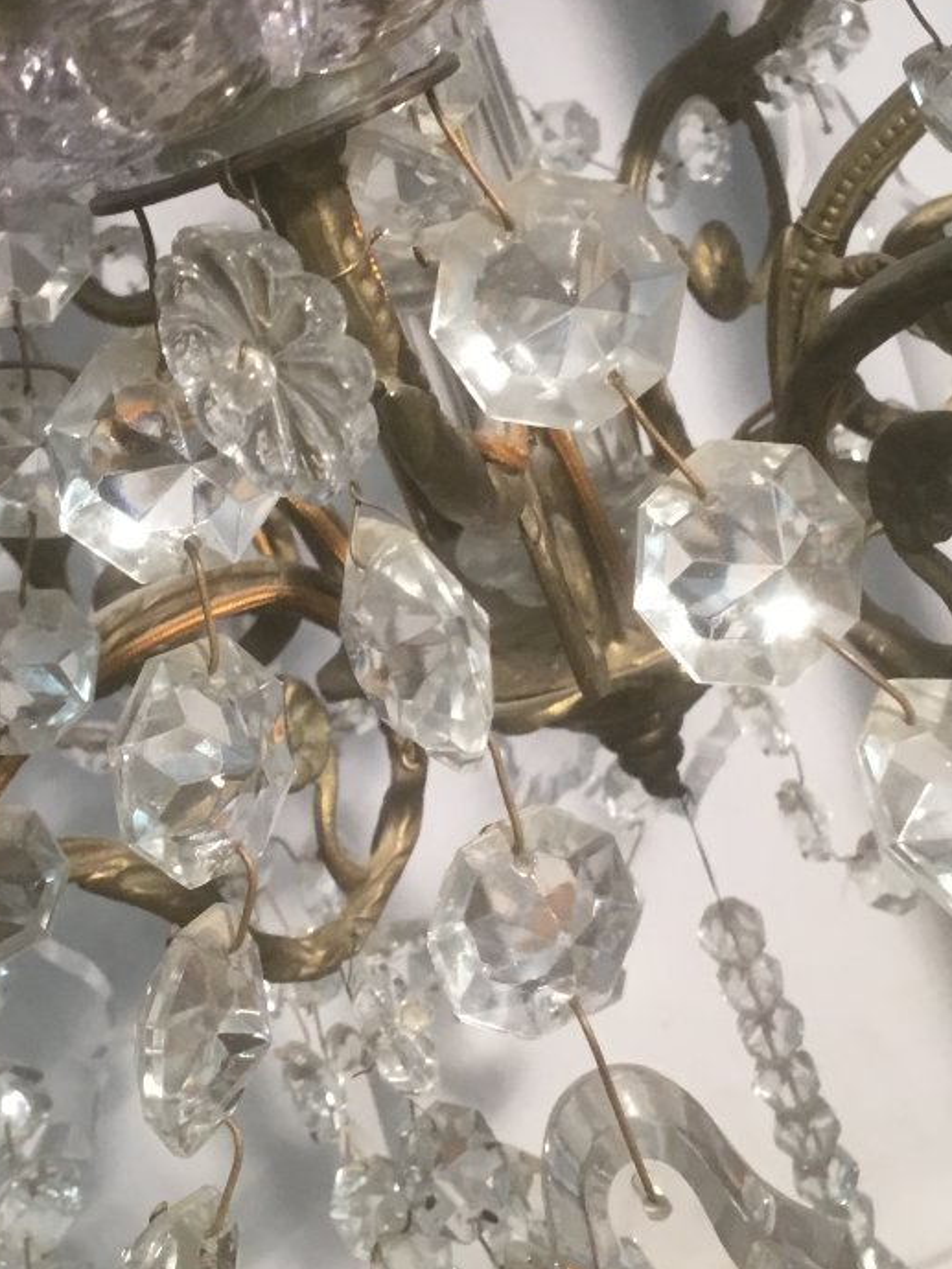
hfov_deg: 27.0
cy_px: 494
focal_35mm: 54
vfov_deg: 35.4
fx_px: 1980
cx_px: 425
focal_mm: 3.3
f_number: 2.4
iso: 125
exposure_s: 1/33
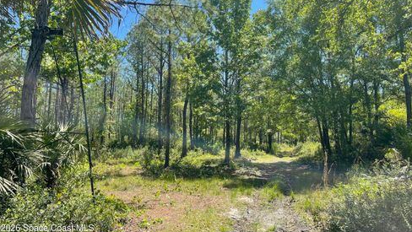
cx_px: 204
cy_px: 84
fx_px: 317
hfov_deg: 66.0
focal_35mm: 29
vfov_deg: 39.9
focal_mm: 5.1
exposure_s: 1/1553
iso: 32
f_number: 1.6
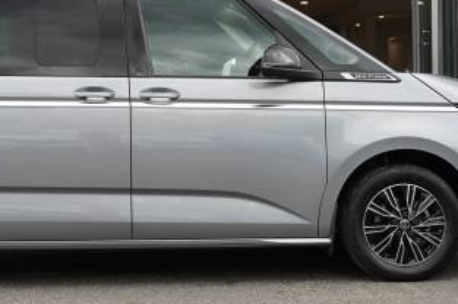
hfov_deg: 23.2
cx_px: 117
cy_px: 89
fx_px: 1106
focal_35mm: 87
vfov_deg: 15.6
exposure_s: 1/80
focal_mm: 42.5
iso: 100
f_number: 4.5
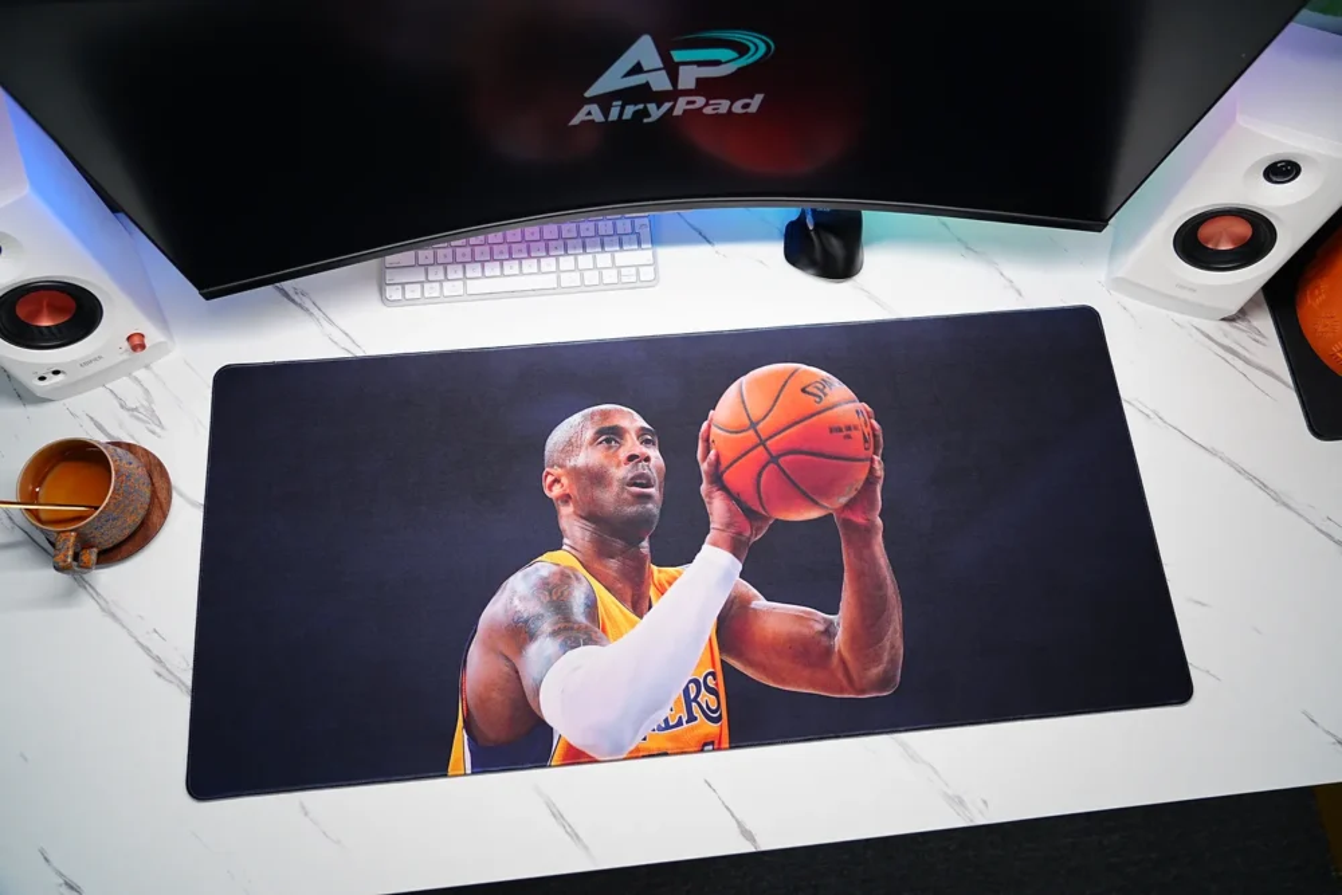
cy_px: 448
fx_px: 969
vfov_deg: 49.6
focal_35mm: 26
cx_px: 671
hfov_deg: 69.4
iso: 640
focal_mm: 26
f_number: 4
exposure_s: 1/100
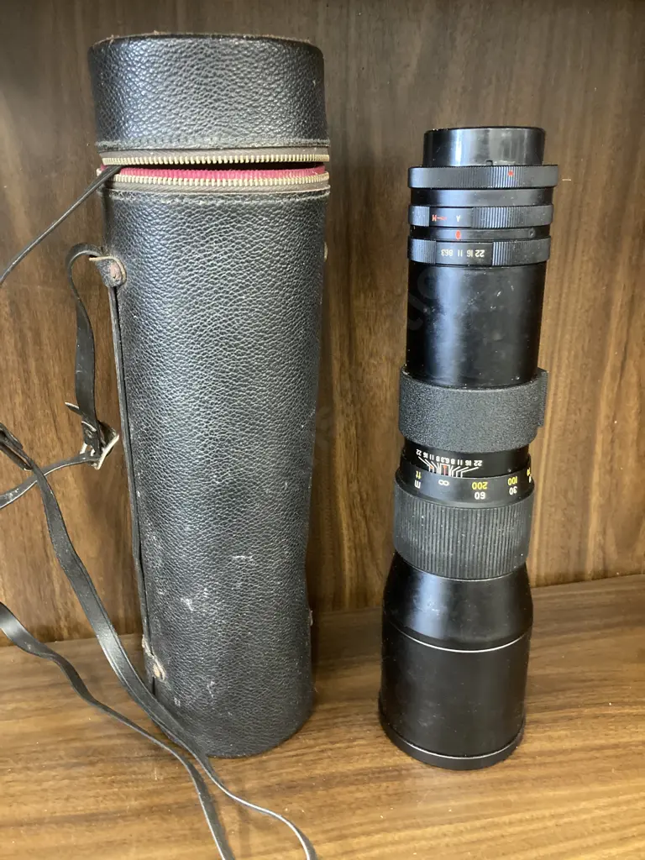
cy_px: 430
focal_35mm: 28
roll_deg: -0.1
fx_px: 696
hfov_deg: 49.7
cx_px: 322
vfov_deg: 63.4
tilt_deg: -20.1
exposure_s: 1/25
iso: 640
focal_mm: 3.99
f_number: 1.8
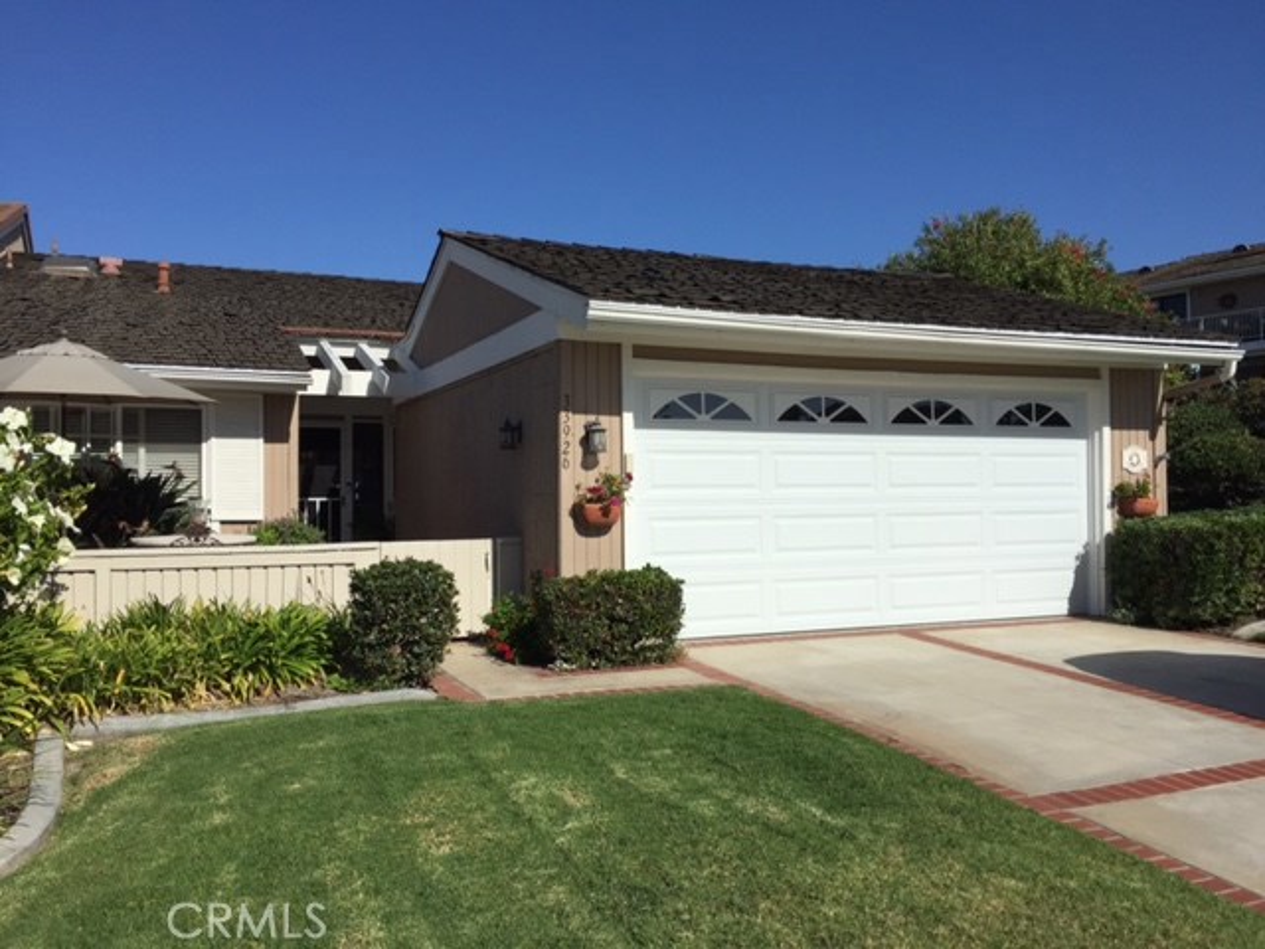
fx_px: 1060
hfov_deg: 61.7
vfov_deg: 48.2
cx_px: 632
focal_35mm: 29
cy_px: 474
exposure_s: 1/4950
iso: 32
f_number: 2.2
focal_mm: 4.15
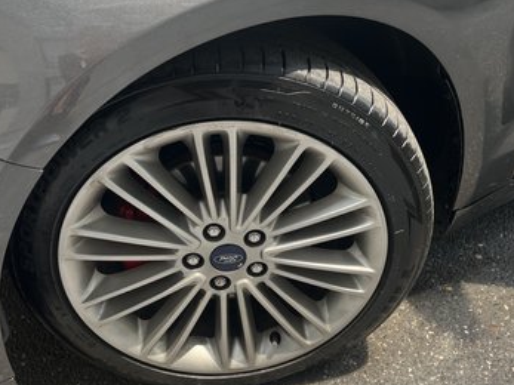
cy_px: 191
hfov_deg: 59.9
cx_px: 281
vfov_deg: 46.8
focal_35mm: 30
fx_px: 445
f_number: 1.6
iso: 40
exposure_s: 1/121
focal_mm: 5.1
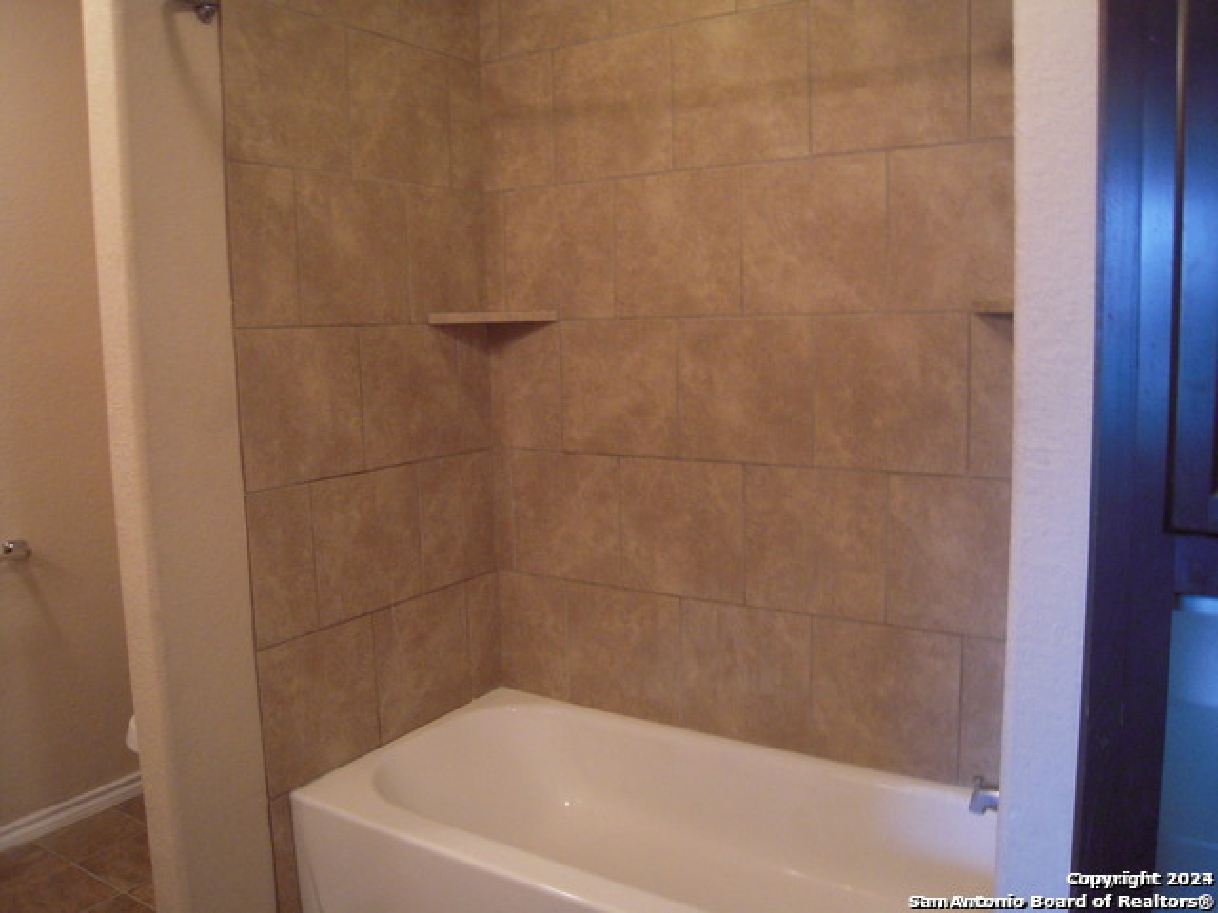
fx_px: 985
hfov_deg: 63.4
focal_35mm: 28
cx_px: 609
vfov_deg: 49.7
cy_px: 456
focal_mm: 5
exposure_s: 1/30
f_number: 2.7
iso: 500
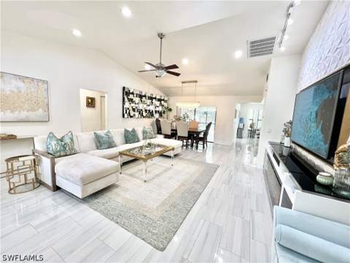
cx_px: 175
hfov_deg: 106.2
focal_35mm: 13
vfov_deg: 89.9
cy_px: 132
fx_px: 131
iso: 125
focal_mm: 1.57
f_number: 1.8
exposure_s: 1/120
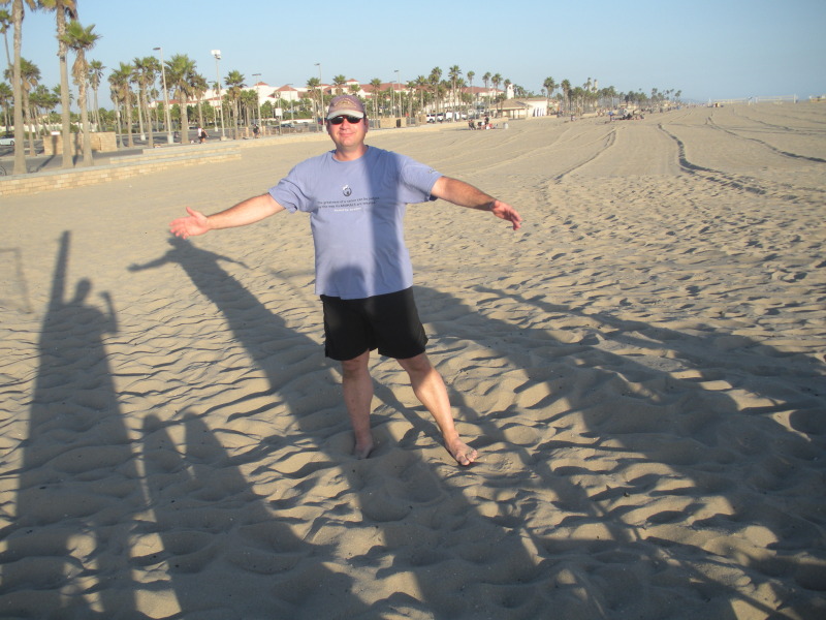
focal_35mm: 36
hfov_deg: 51.4
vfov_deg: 39.7
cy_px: 310
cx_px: 413
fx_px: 859
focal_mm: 6.3
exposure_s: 1/365
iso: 64
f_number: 3.5
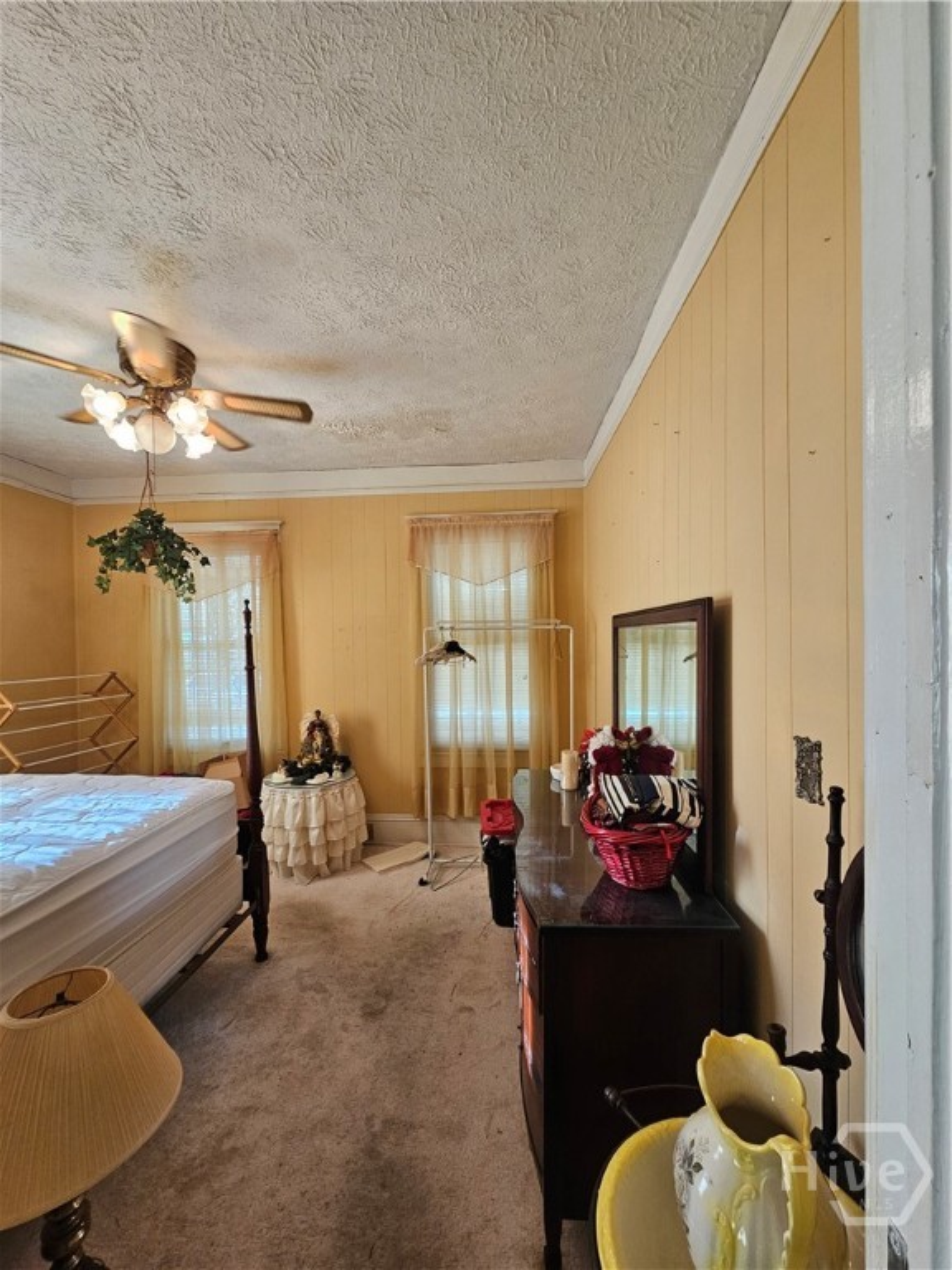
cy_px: 635
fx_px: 477
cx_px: 476
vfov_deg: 106.2
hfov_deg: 89.9
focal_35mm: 13
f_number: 2.2
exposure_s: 1/60
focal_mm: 2.2
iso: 100
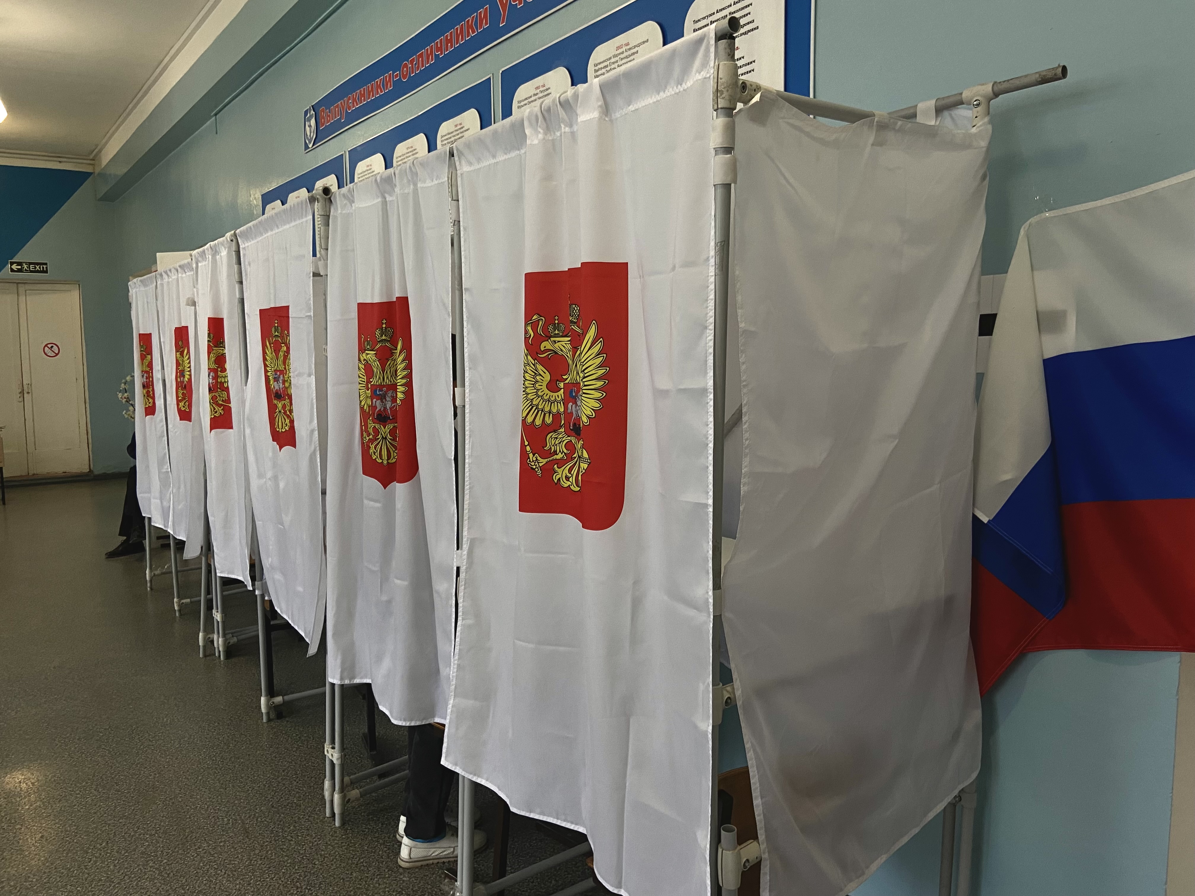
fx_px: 898
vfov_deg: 53.1
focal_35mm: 26
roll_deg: +1.2
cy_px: 448
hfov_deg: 67.3
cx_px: 598
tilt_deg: -6.5
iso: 80
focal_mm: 4.25
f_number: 1.8
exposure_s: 1/50
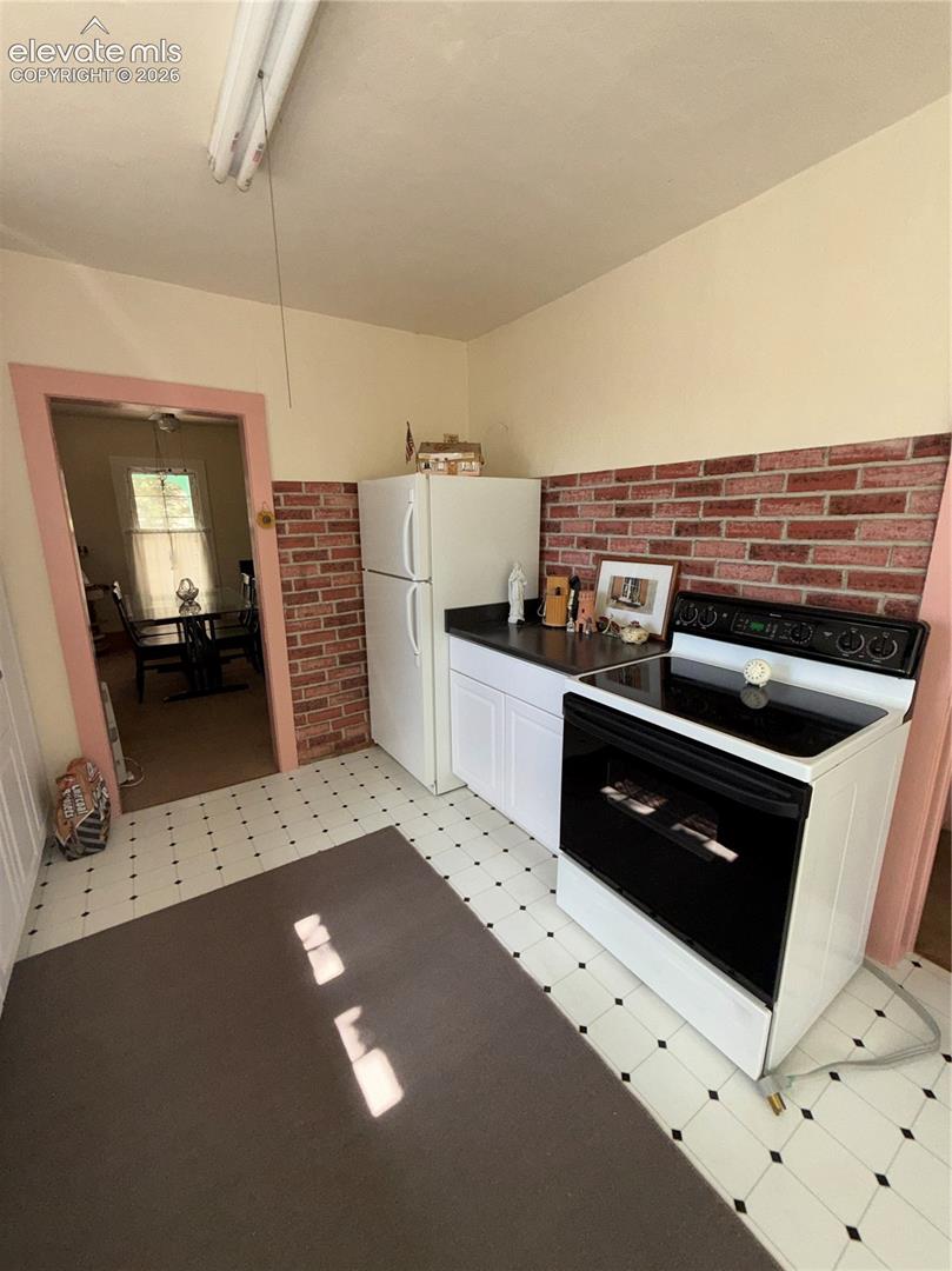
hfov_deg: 85.6
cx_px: 476
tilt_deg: -12.5
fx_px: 514
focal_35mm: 14
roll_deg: +0.4
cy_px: 636
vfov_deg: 102.1
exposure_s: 1/121
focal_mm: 2.22
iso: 80
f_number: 2.2
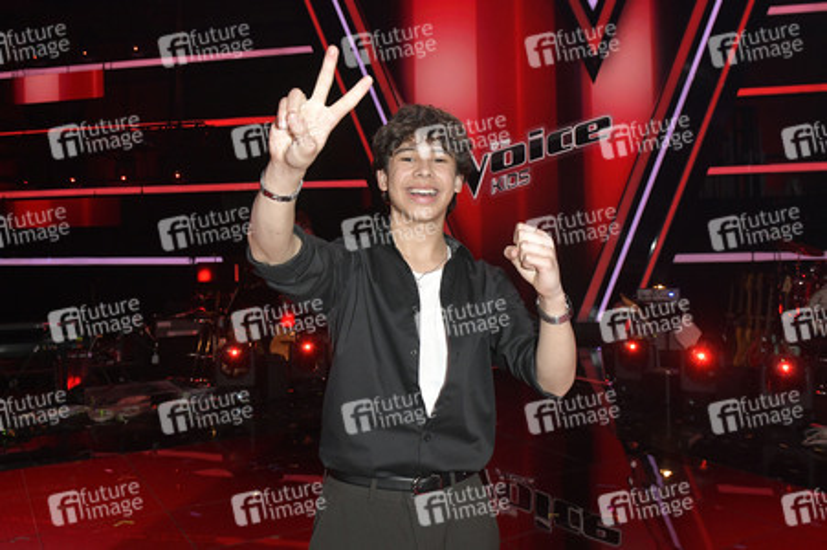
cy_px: 275
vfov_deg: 47.9
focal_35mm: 27
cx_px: 414
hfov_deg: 67.4
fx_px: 620
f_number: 7.1
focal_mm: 27
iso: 2500
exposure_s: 1/200
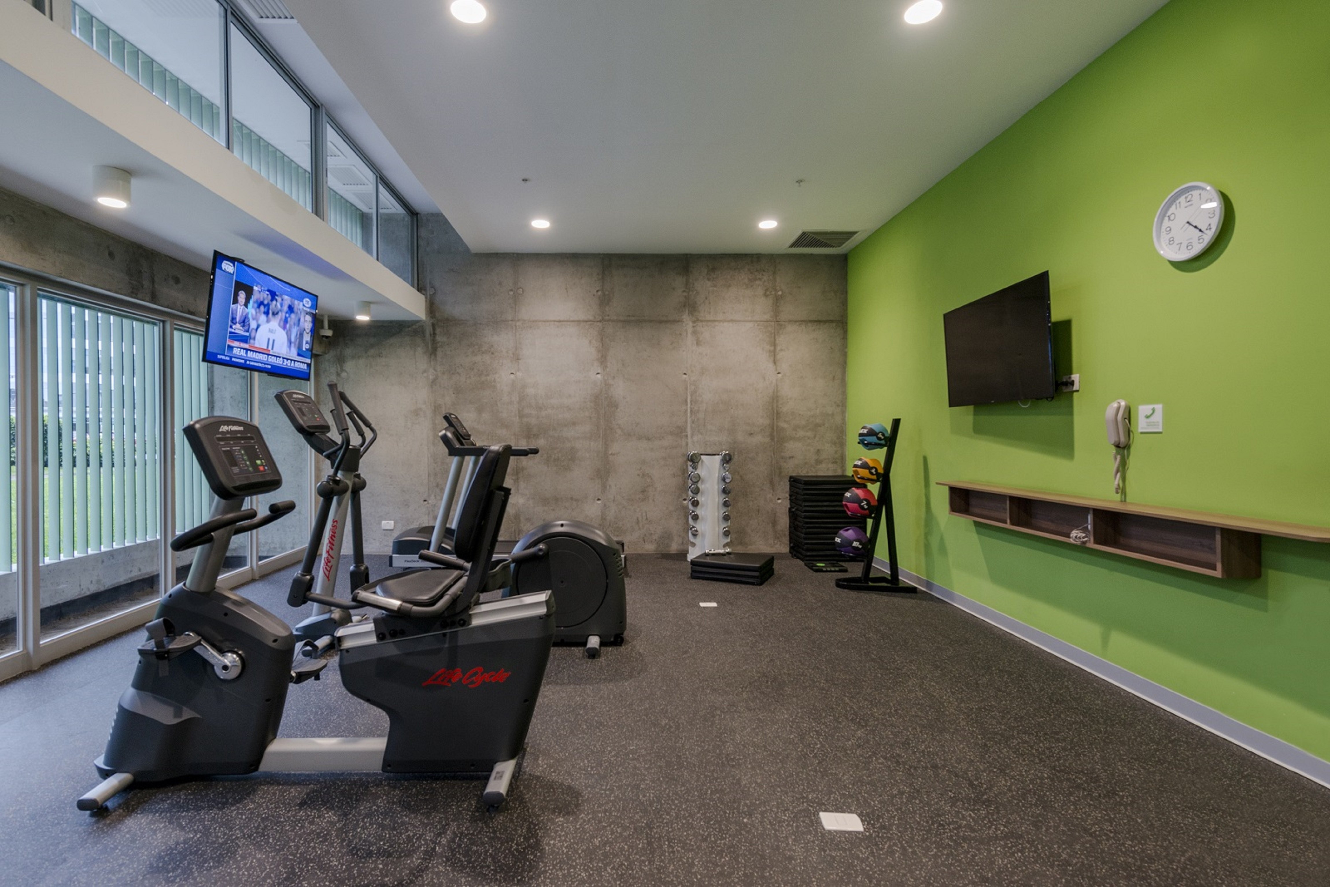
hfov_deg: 93.3
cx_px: 665
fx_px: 628
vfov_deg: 70.4
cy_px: 444
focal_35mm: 17
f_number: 9
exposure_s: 1/15
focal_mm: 17
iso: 500
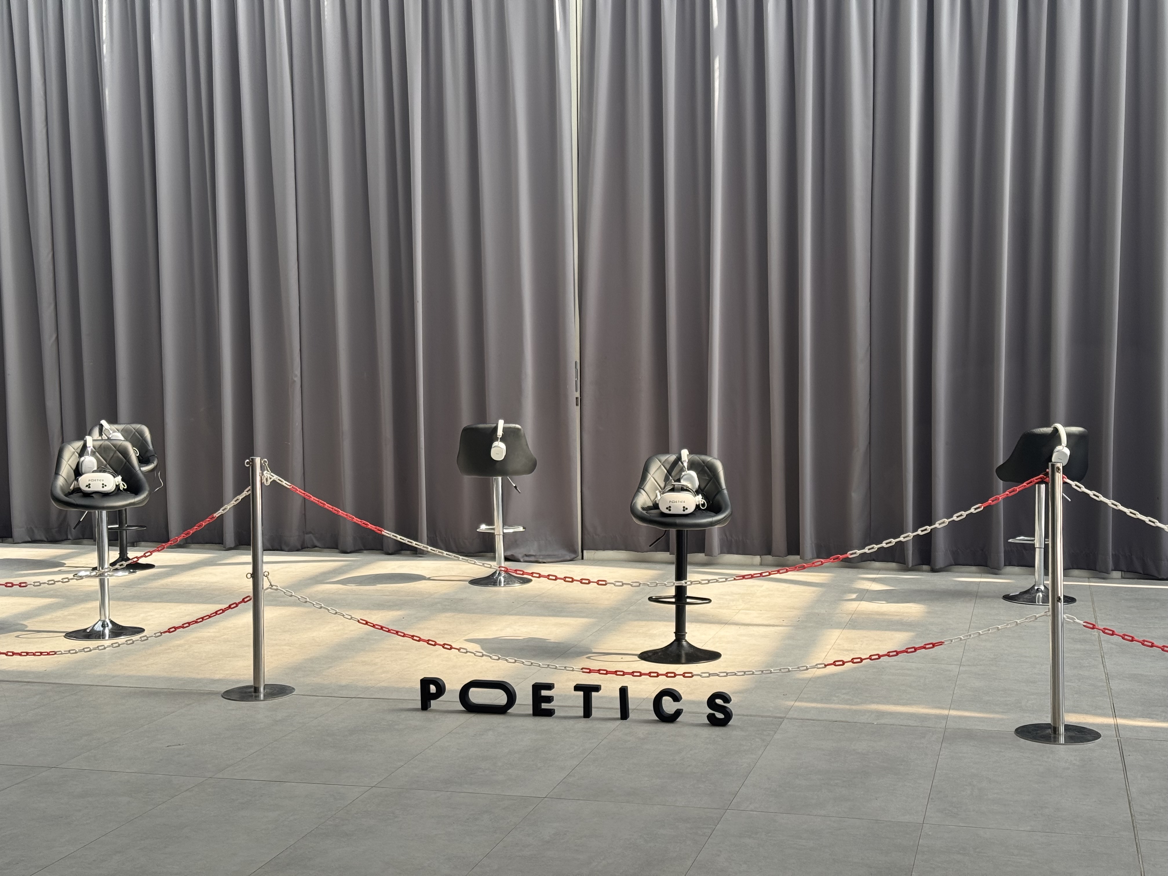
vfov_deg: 30.3
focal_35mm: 48
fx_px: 1620
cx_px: 584
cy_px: 438
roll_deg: +0.5
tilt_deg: -4.1
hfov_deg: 39.7
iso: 64
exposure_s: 1/645
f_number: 1.78
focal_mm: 6.76
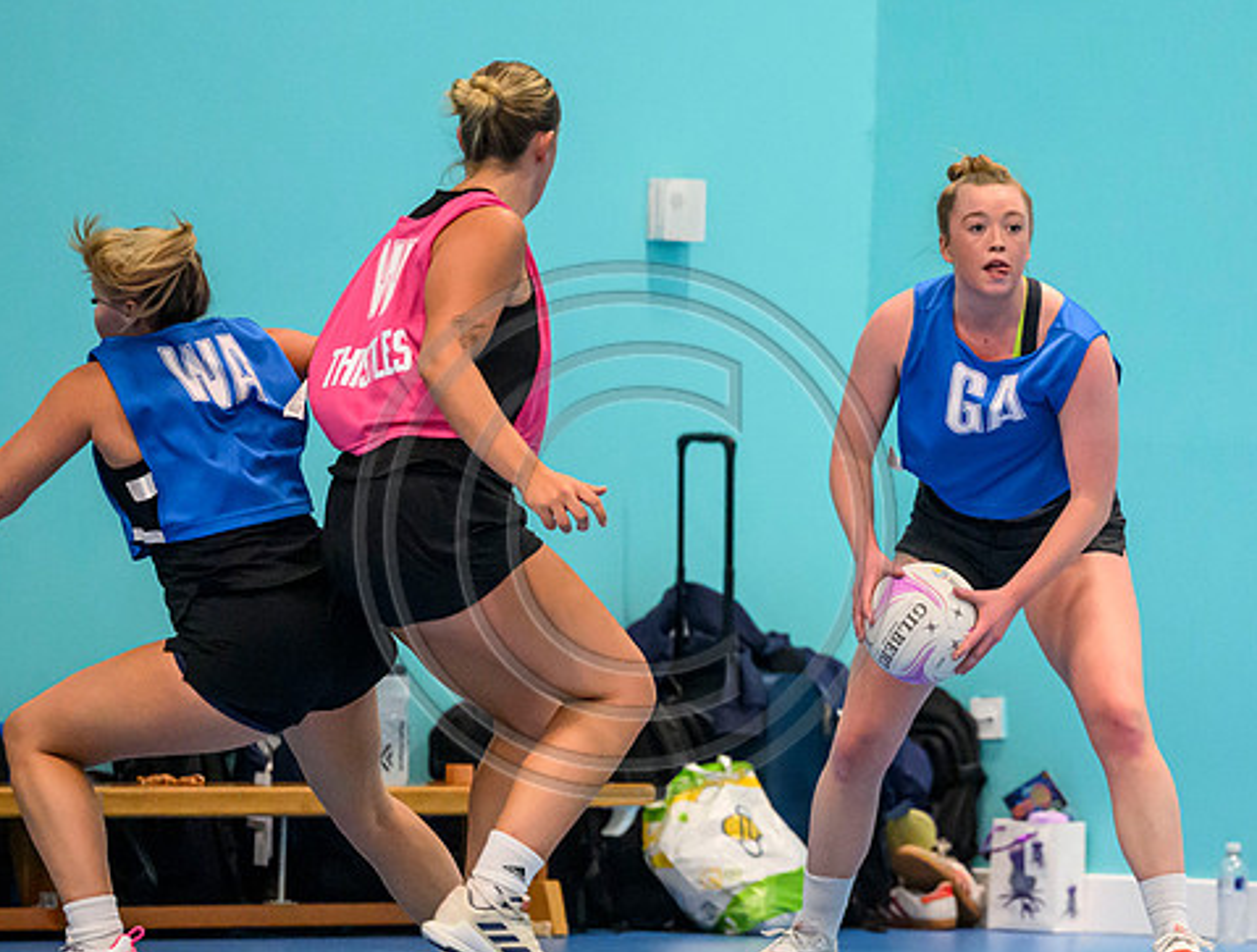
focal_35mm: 385
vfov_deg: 3.9
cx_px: 997
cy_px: 531
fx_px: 14033
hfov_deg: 5.1
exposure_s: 1/1000
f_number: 2.8
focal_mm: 200
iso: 8000
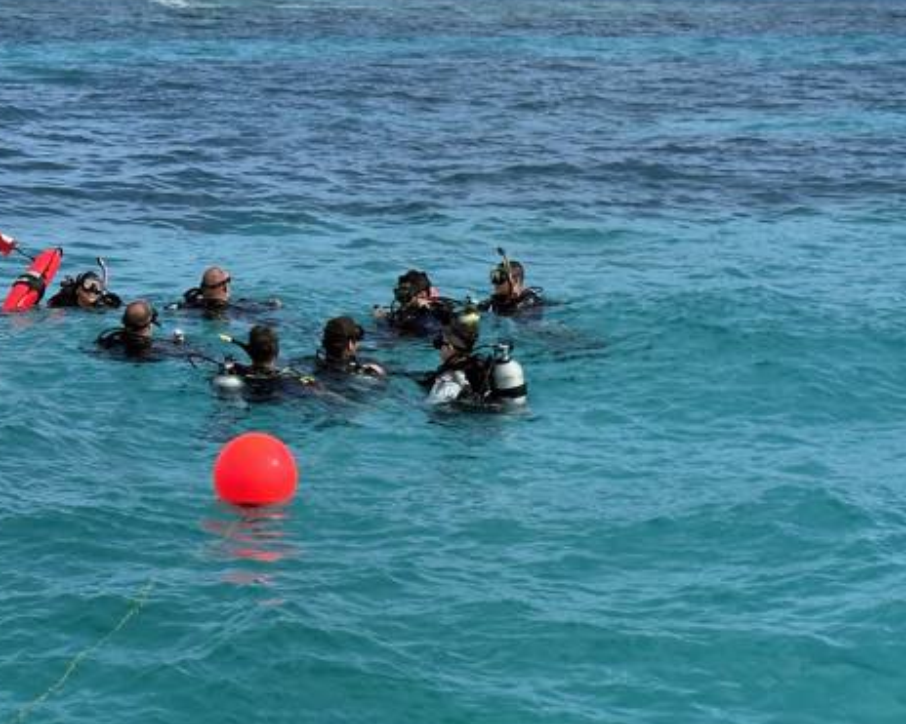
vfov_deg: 15.9
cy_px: 334
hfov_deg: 19.5
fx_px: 2600
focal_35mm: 97
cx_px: 158
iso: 80
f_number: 1.78
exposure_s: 1/5587
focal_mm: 6.76
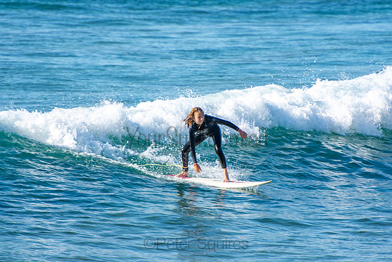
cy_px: 131
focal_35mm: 600
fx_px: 6535
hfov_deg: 3.4
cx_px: 196
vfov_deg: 2.3
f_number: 6.3
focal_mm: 400
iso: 100
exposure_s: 1/320
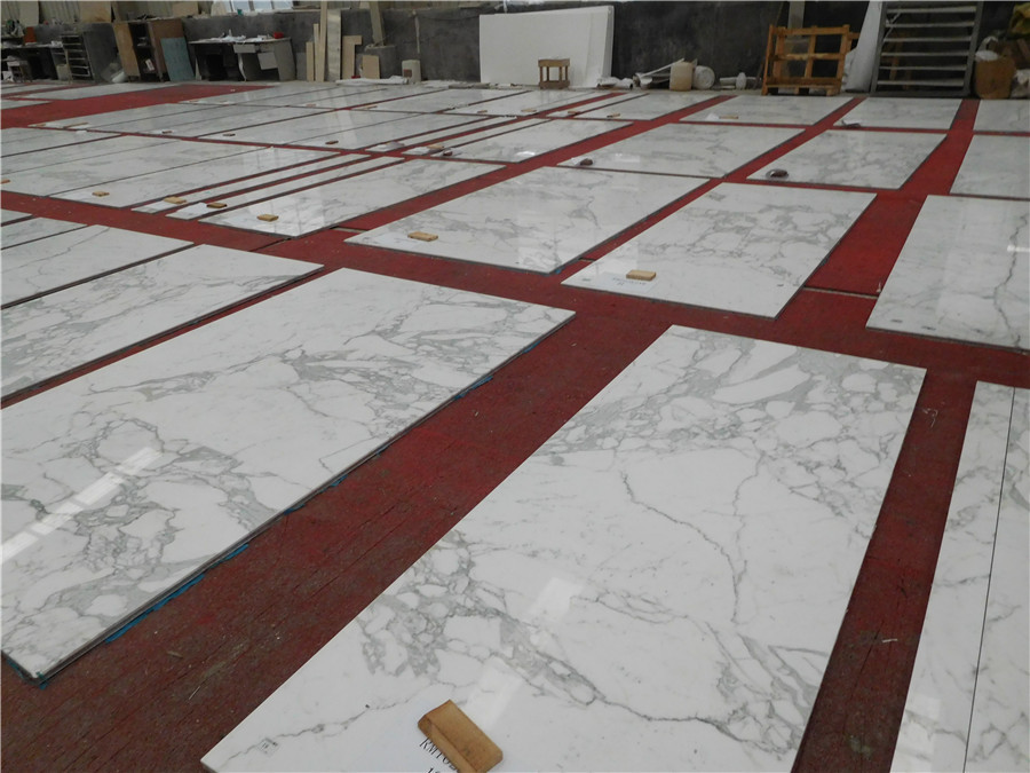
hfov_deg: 69.4
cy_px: 386
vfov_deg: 54.9
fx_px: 744
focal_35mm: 25
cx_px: 515
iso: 320
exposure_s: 1/30
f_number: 3.4
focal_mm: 4.5
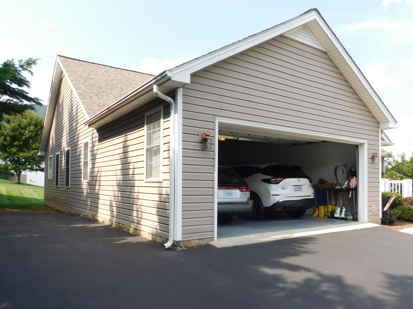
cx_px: 200
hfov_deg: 65.3
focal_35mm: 27
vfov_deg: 51.2
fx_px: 322
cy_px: 178
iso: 125
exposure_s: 1/640
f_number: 3
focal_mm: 4
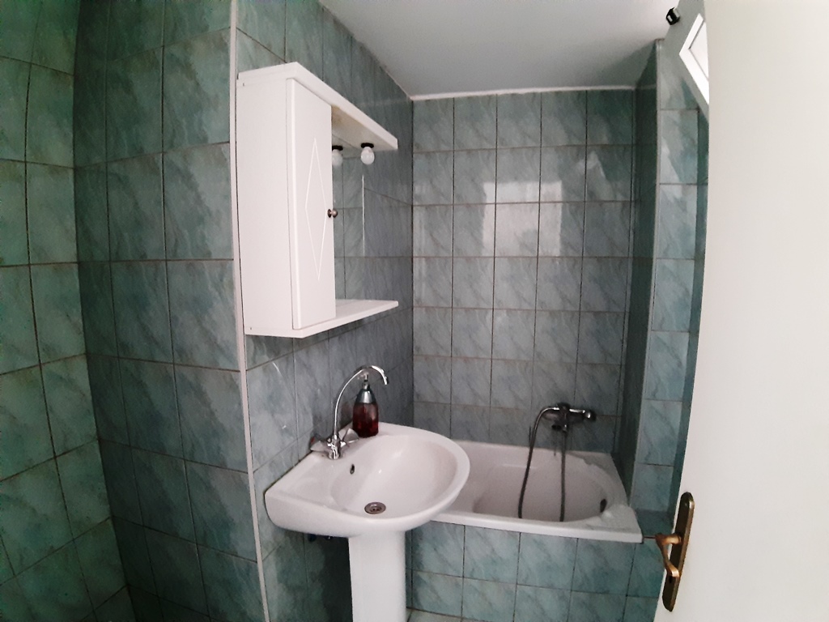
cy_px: 311
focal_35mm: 18
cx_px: 414
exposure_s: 1/20
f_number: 2.4
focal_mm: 1.87
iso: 640
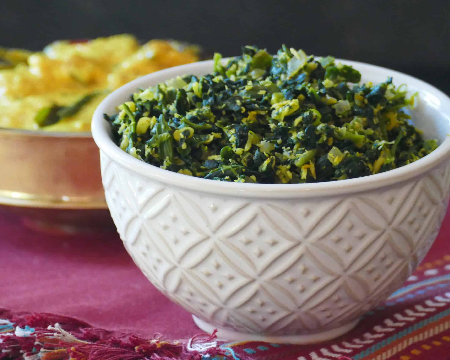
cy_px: 180
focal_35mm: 733
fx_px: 9760
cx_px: 234
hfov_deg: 2.6
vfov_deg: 2.1
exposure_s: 1/60
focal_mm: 146
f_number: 4
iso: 1600
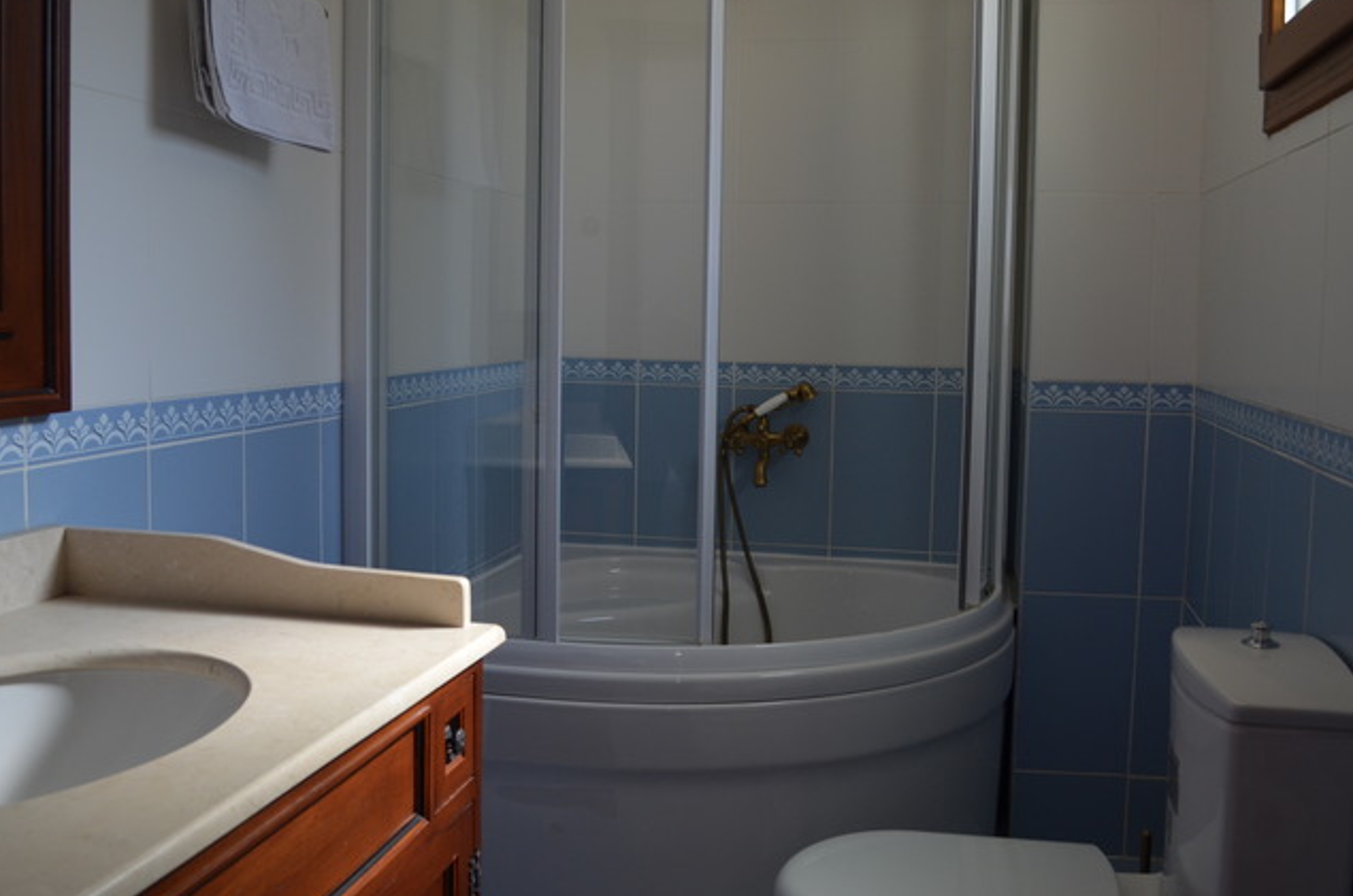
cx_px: 637
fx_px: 1276
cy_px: 396
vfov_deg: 38.7
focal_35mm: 34
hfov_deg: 55.8
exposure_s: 1/100
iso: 400
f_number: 5
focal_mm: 18
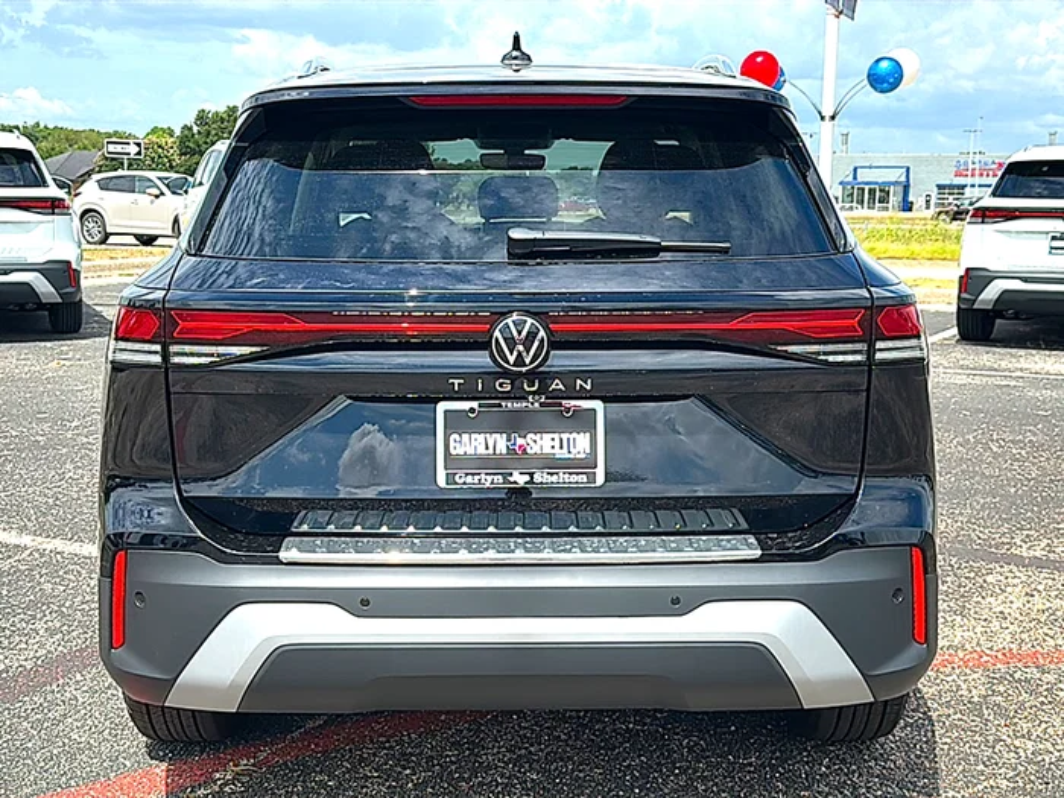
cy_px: 399
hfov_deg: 46.8
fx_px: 1229
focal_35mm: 40
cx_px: 532
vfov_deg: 36.0
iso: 80
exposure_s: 1/4049
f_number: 1.78
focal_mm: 6.86
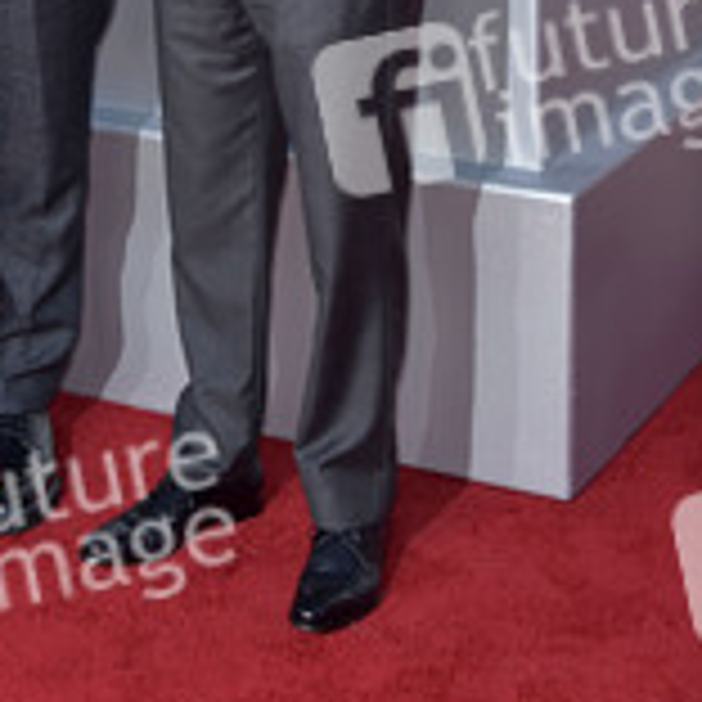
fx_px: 2248
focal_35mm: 98
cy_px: -135
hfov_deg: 17.6
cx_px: 137
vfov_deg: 17.0
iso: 400
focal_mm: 45
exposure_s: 1/250
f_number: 6.3
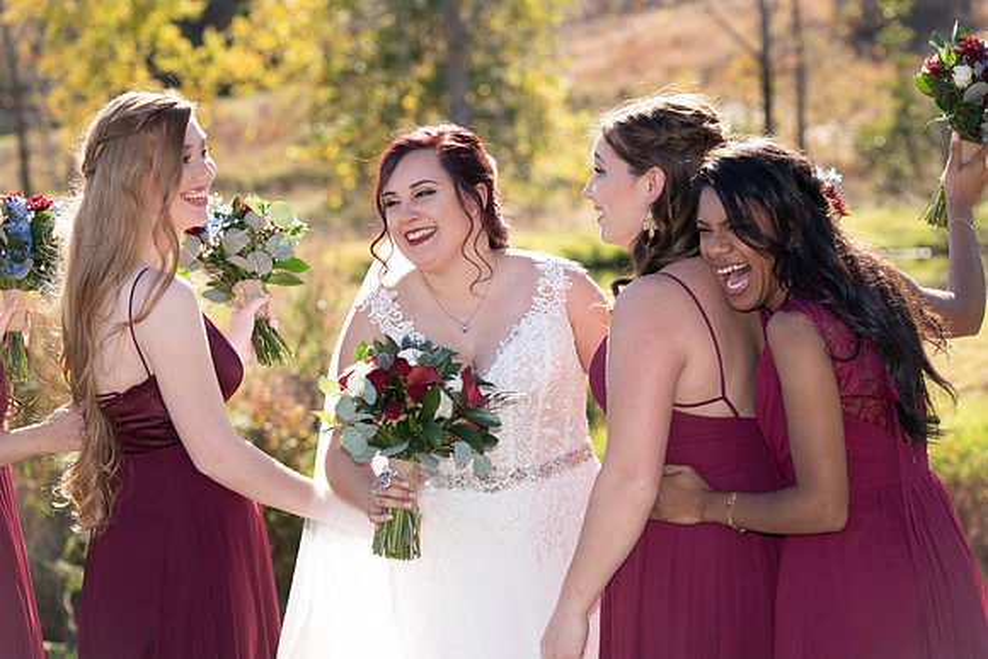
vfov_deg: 13.4
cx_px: 494
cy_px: 330
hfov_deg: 20.0
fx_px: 2800
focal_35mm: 102
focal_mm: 102
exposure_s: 1/200
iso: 80
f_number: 5
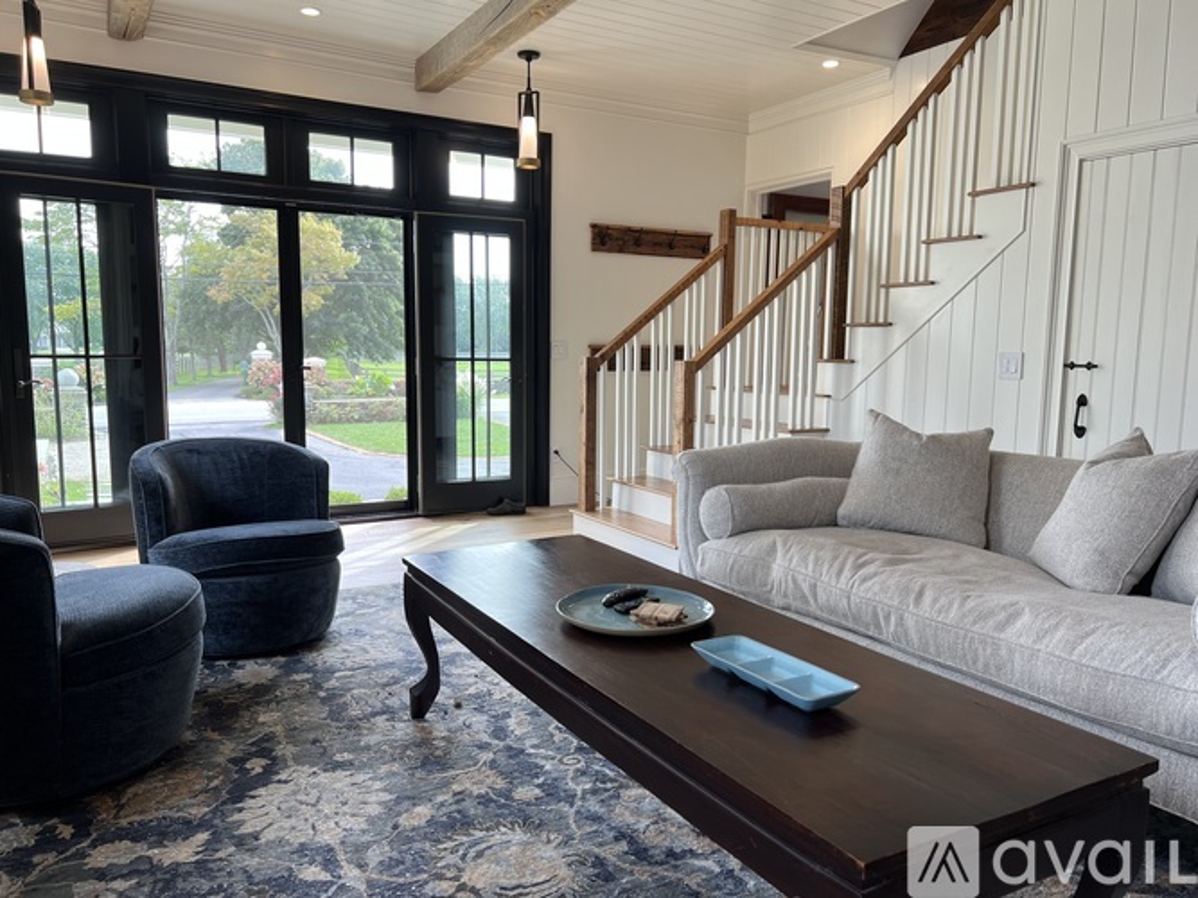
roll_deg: -0.9
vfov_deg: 53.0
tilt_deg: -6.8
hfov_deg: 67.3
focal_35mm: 26
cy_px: 449
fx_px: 900
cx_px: 599
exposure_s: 1/121
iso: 40
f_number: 1.5
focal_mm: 5.7
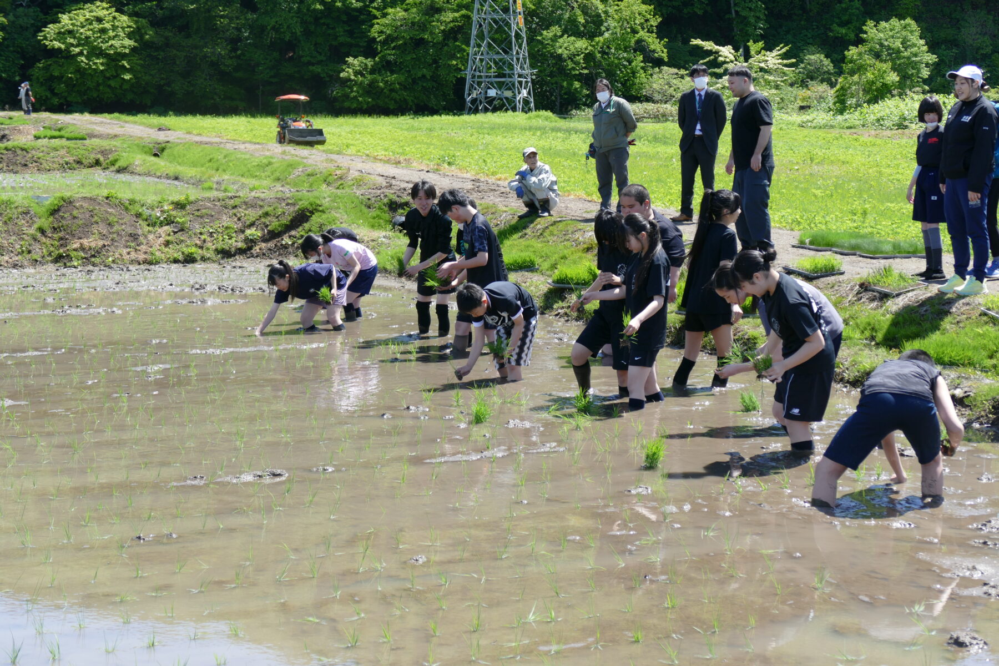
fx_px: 1915
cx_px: 500
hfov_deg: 29.2
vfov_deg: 19.7
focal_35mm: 69
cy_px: 333
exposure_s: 1/640
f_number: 3.6
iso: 125
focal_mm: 24.99
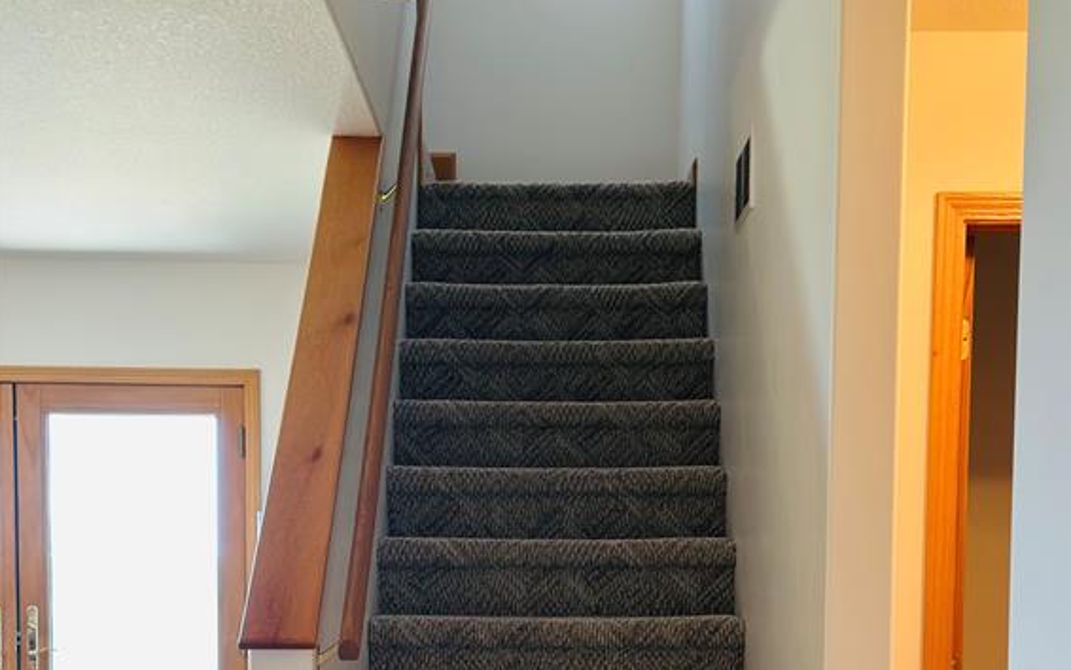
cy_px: 662
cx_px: 539
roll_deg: -0.4
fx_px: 2014
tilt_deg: -2.8
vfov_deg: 18.4
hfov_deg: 29.8
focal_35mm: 69
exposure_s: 1/60
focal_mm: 6.86
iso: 200
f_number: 1.78
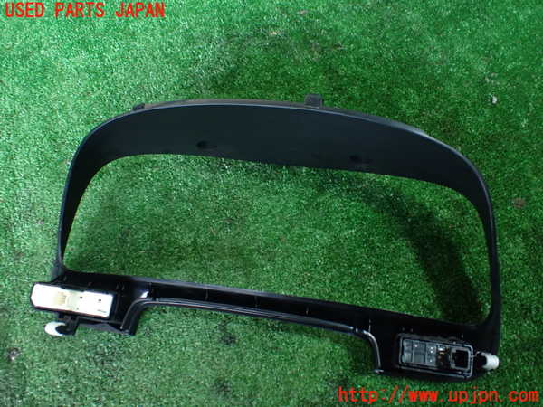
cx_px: 272
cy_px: 204
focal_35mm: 30
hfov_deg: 60.0
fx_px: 471
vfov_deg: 46.8
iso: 800
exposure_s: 1/40
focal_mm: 5.4
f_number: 2.3
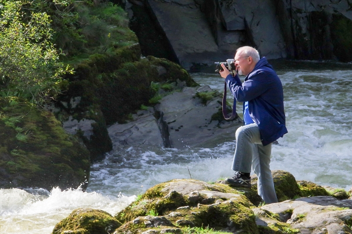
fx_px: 1386
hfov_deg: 14.5
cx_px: 176
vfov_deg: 9.6
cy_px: 117
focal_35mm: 142
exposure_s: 1/500
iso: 800
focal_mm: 95
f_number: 16
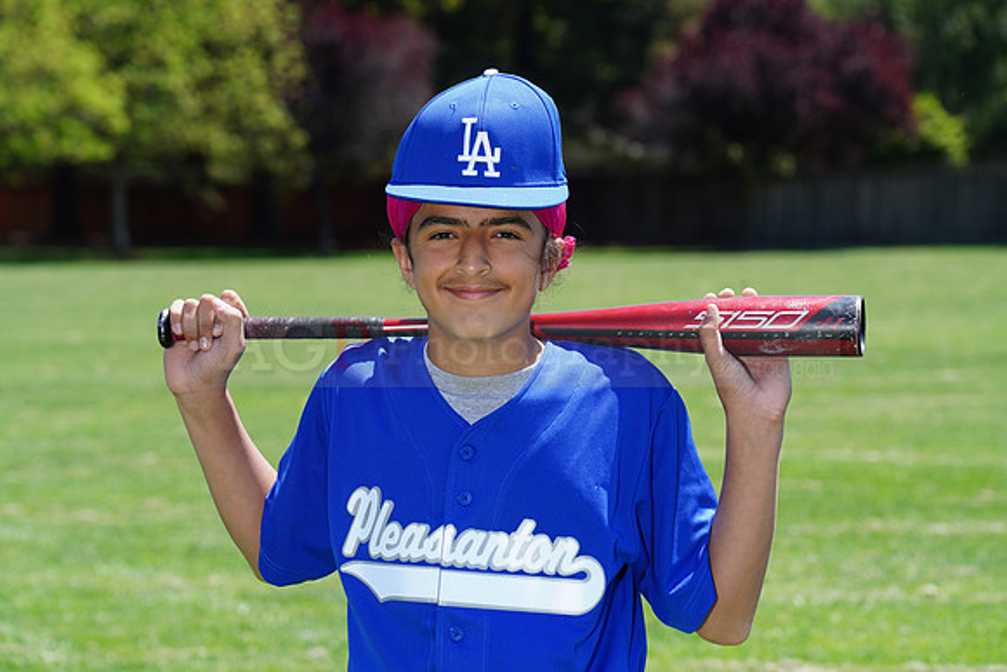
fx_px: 4420
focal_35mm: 158
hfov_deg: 13.0
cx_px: 504
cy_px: 336
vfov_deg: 8.7
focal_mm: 158
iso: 200
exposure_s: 1/200
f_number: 9
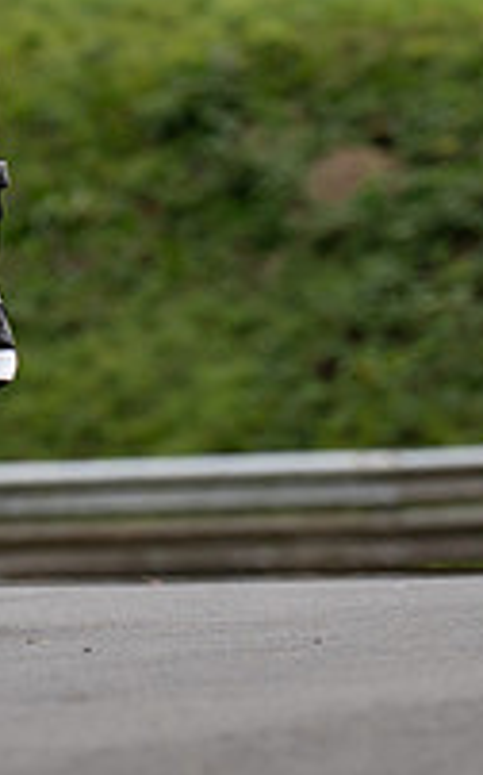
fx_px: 17632
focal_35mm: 836
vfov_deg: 2.5
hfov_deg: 1.6
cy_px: 540
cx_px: -180
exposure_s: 1/800
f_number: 3.5
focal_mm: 164
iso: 125
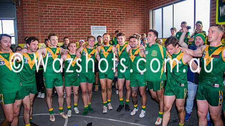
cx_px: 112
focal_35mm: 26
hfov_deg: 72.2
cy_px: 63
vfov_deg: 44.5
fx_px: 154
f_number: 2.8
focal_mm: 16
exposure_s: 1/160
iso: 400
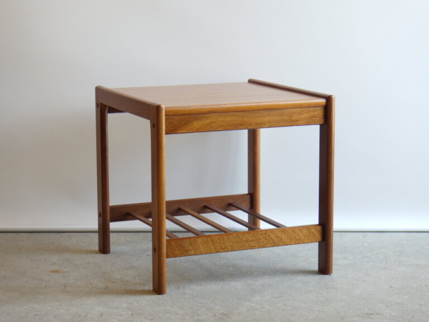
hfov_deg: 20.9
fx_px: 1165
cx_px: 214
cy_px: 161
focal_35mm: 94
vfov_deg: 15.7
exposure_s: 1/20
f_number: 5
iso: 125
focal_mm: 16.7
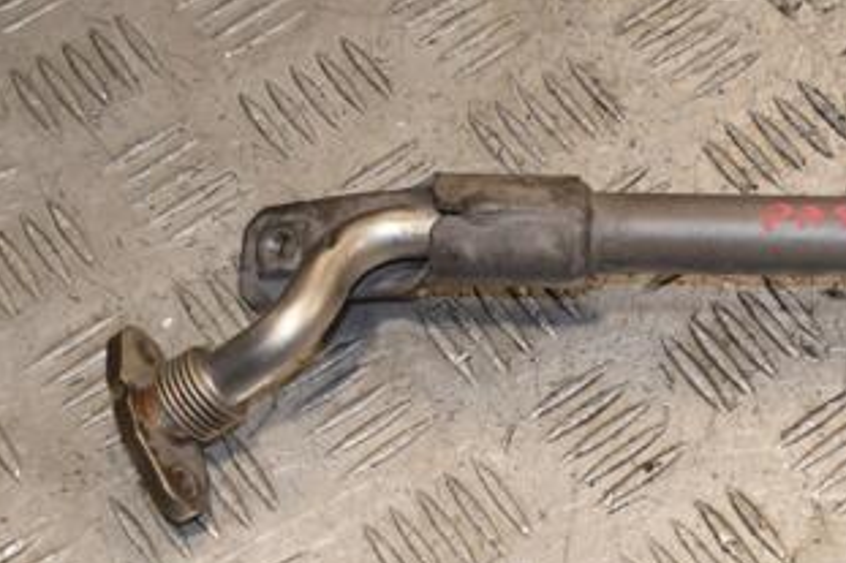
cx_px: 792
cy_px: 275
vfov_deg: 12.4
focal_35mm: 110
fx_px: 2584
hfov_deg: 18.2
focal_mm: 38
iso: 800
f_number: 9
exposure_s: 1/200
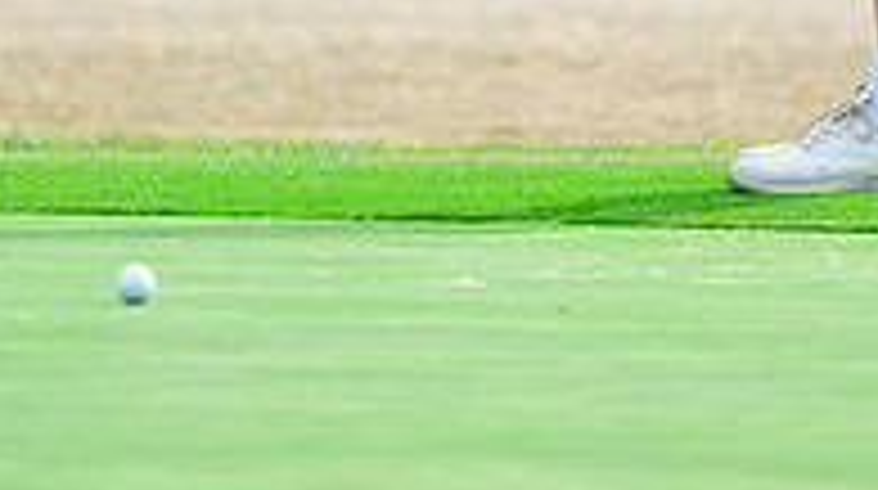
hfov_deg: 2.2
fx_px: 22525
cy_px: -503
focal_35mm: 969
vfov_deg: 1.2
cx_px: 513
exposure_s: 1/1600
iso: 1000
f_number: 5.6
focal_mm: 400
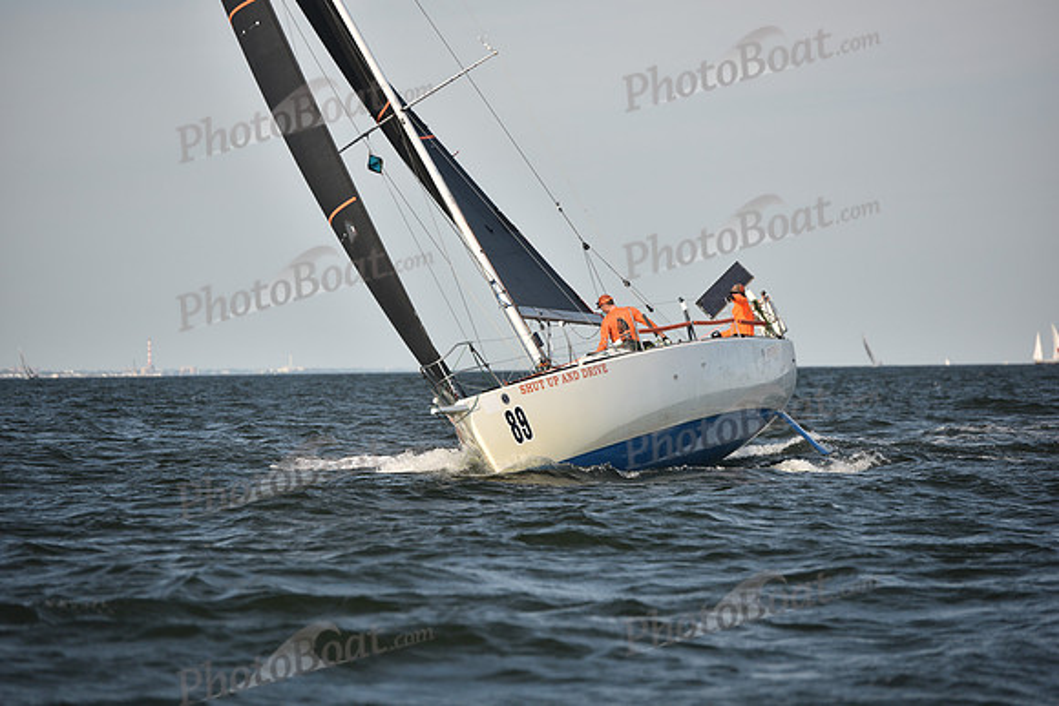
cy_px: 353
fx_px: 5443
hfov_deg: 11.1
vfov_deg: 7.4
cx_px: 530
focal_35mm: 185
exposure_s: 1/1000
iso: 250
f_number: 4.5
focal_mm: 185
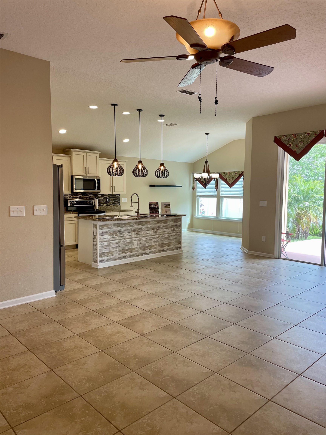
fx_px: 326
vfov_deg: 67.3
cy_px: 218
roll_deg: -0.2
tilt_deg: -3.4
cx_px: 163
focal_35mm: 26
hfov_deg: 53.1
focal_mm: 4.2
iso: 64
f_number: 1.6
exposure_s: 1/120
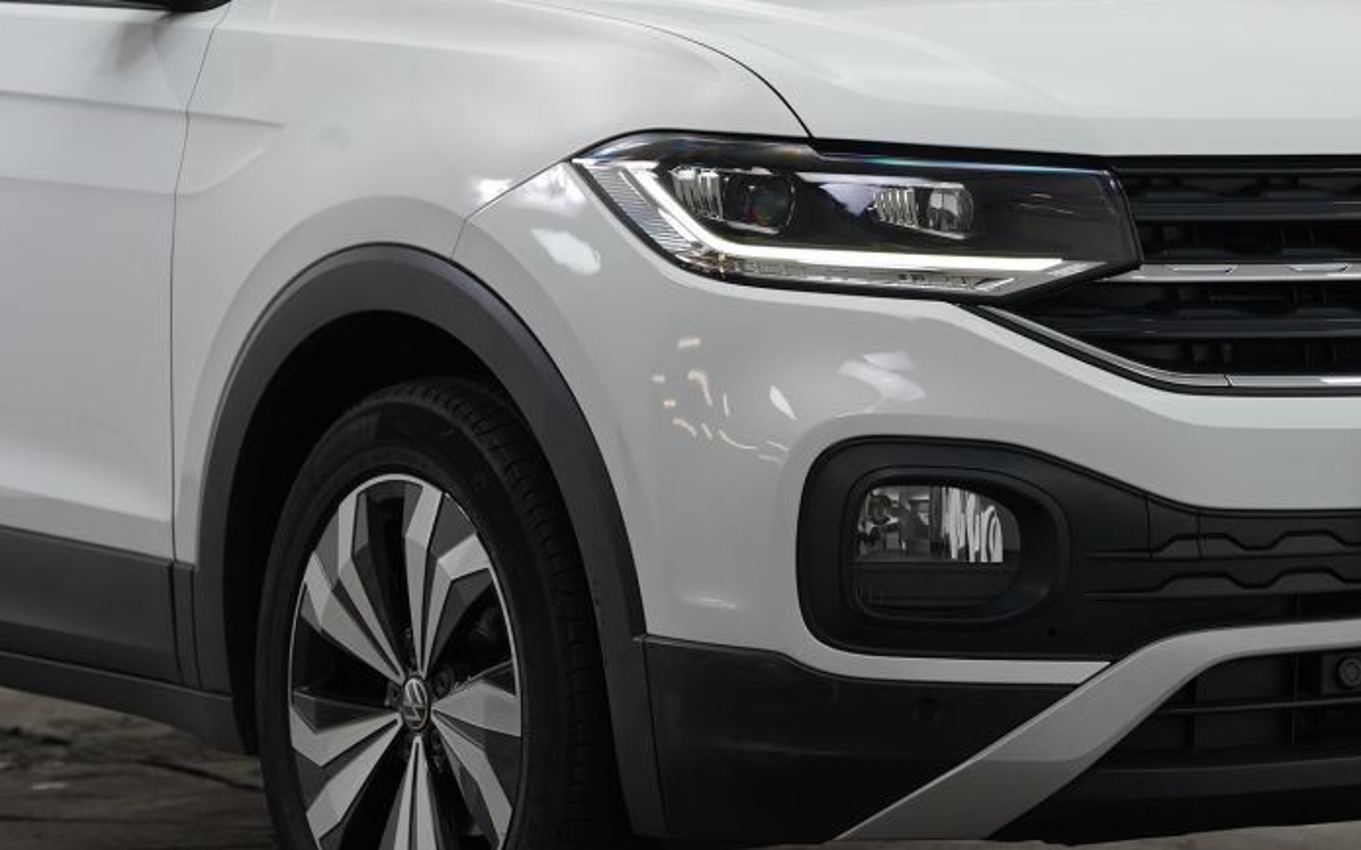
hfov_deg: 15.9
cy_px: 237
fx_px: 4862
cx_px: 738
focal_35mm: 131
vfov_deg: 10.0
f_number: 4
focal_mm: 55.9
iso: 800
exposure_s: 1/160
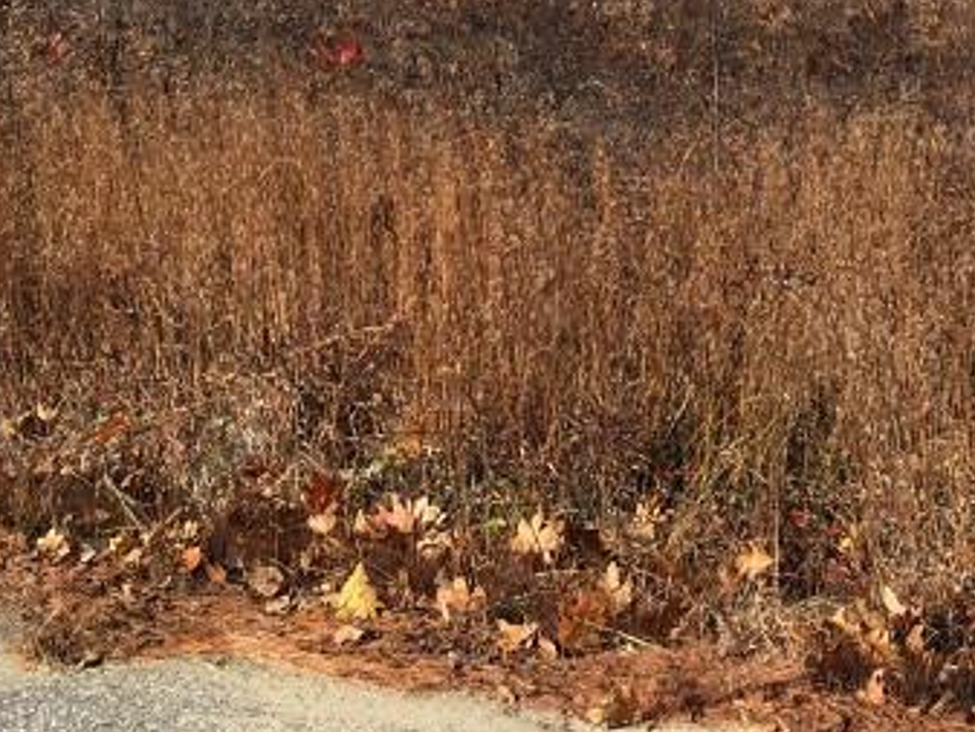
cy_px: -298
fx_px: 2480
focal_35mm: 88
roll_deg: +0.8
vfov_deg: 15.7
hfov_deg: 22.2
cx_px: 605
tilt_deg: +0.3
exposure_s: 1/1647
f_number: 2.2
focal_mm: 4.15
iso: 32
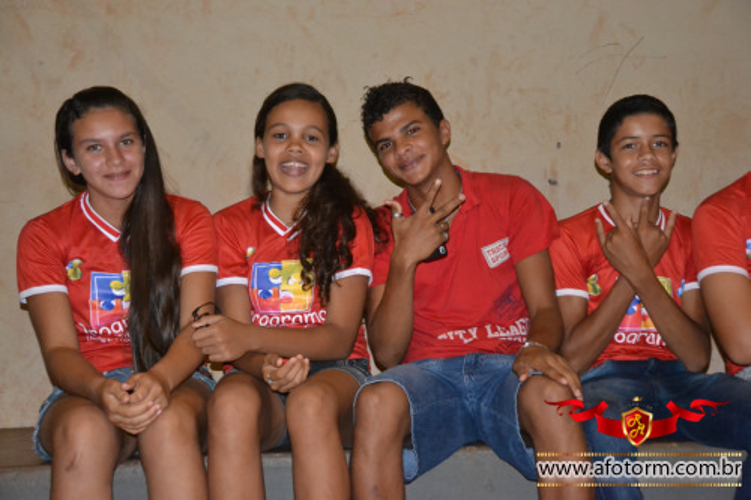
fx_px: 1376
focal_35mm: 66
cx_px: 376
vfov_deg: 20.6
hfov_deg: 30.5
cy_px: 250
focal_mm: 44
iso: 3200
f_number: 4.5
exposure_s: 1/60
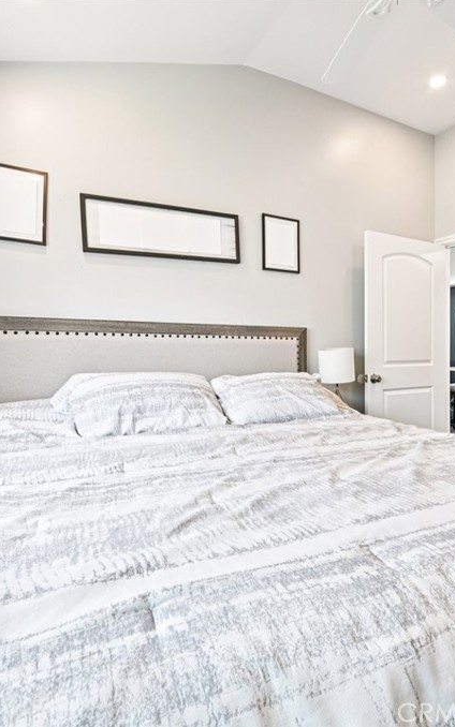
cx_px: 273
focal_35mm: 20
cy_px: 362
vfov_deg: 85.1
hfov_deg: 59.2
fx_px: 397
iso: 250
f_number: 8
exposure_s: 1/5
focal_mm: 13
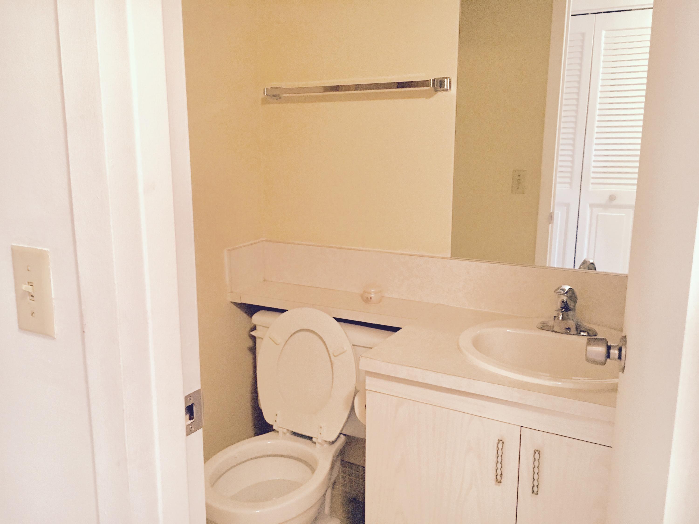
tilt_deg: -10.3
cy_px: 262
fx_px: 586
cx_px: 350
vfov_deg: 48.2
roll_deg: +0.4
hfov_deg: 61.7
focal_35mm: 29
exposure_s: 1/20
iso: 200
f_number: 2.2
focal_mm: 4.15
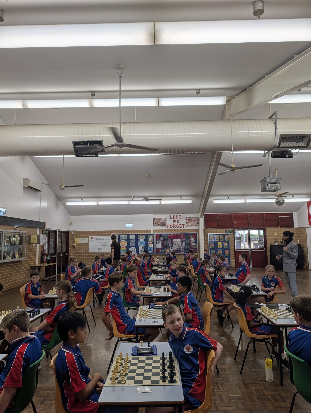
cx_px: 156
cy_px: 206
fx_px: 287
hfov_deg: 56.9
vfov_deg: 71.5
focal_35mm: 24
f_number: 1.68
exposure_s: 1/100
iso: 21
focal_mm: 6.9
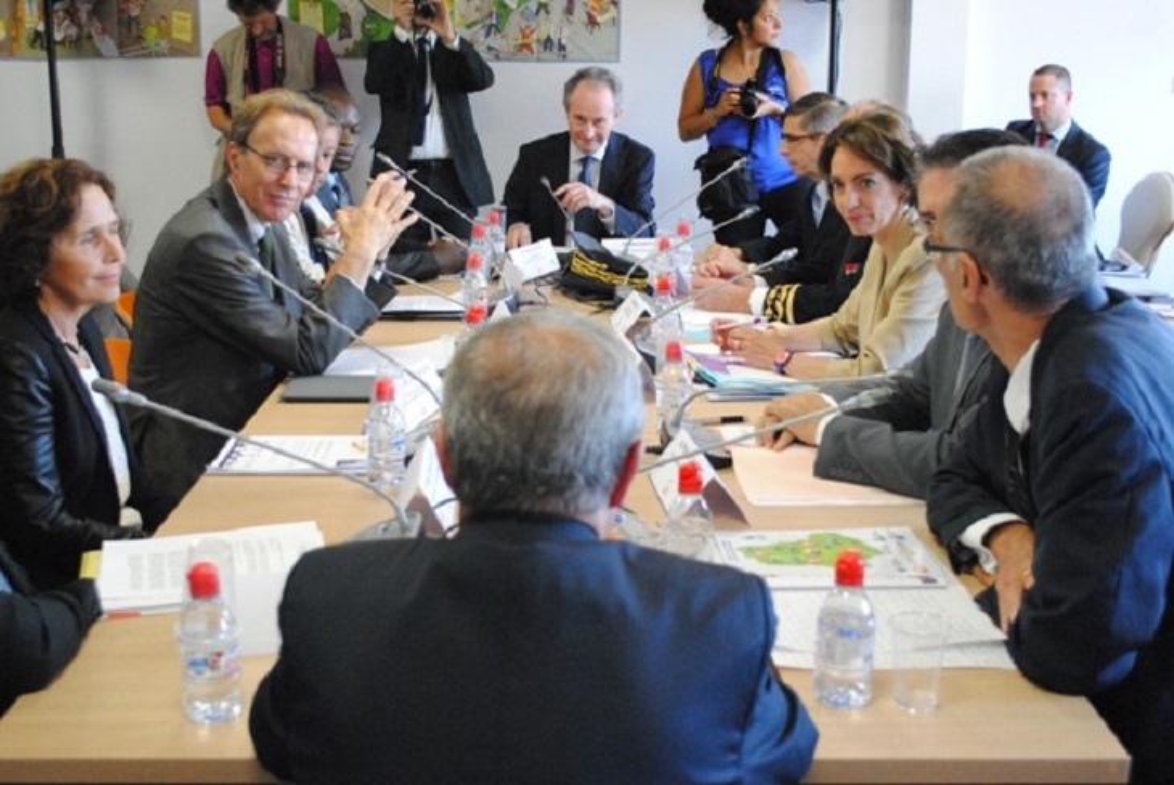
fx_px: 1469
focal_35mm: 45
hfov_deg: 43.6
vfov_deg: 29.9
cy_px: 392
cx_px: 587
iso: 1600
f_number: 4.5
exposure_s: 1/80
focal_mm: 30
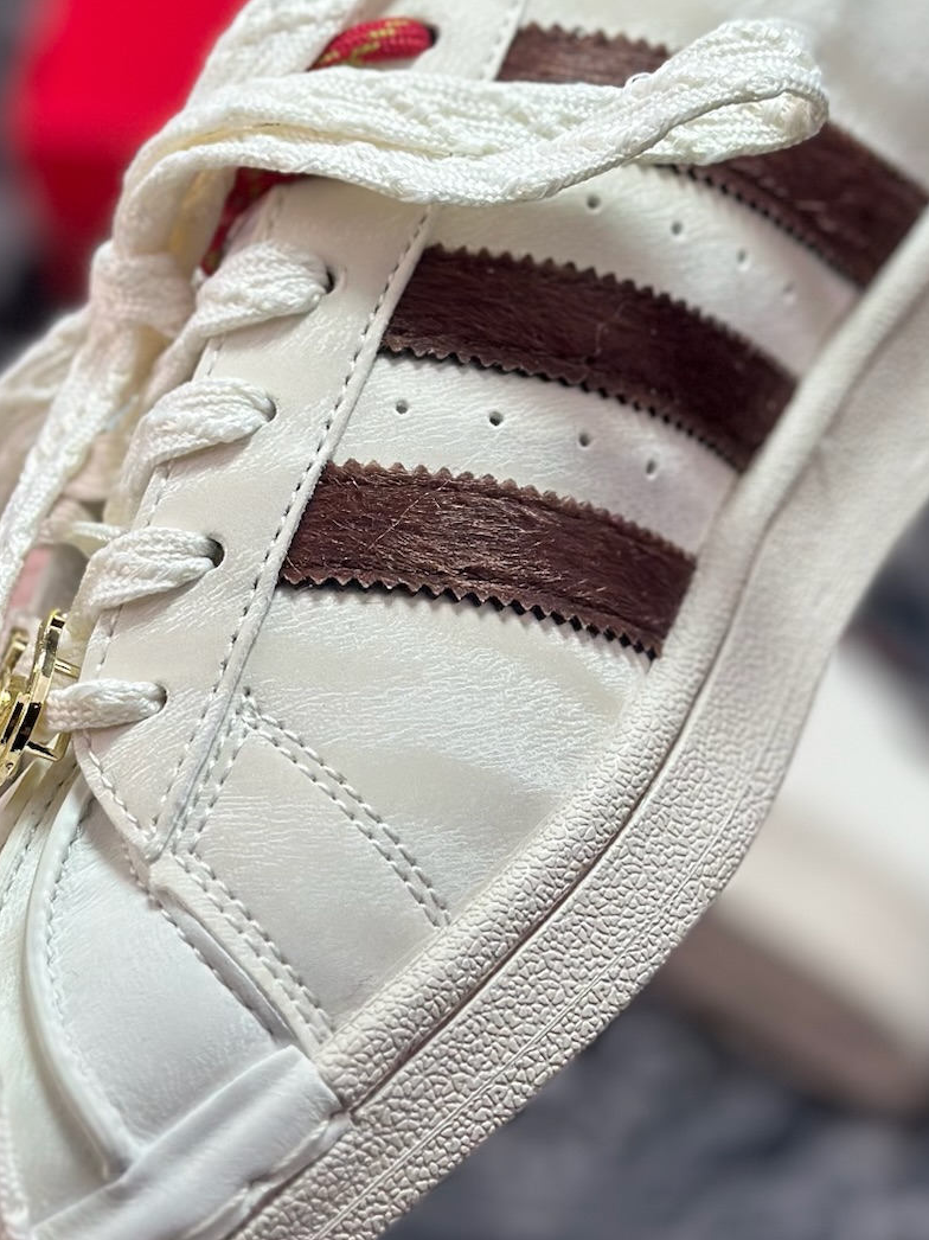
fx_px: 3365
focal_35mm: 94
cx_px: 546
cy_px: 492
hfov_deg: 15.7
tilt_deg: -55.3
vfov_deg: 20.8
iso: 80
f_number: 1.78
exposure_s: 1/1453
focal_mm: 6.86
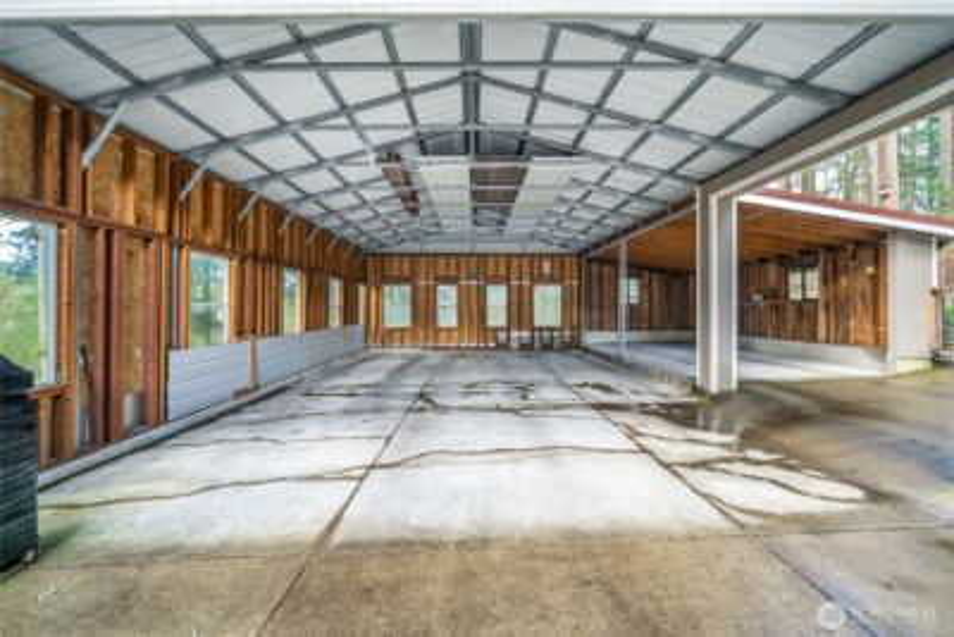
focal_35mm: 12
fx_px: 318
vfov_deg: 90.1
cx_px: 477
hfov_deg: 112.6
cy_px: 318
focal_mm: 12
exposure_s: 1/30
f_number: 6.7
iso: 640
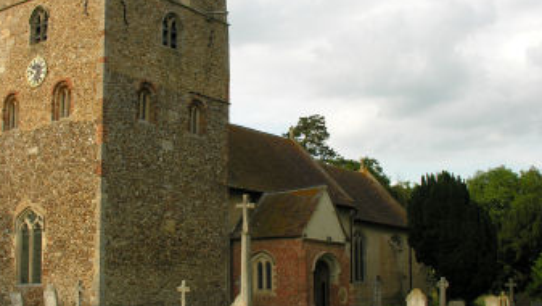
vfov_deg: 23.1
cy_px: 167
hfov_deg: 39.7
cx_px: 230
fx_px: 748
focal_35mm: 52
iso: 50
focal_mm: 8.9
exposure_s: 1/120
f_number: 5
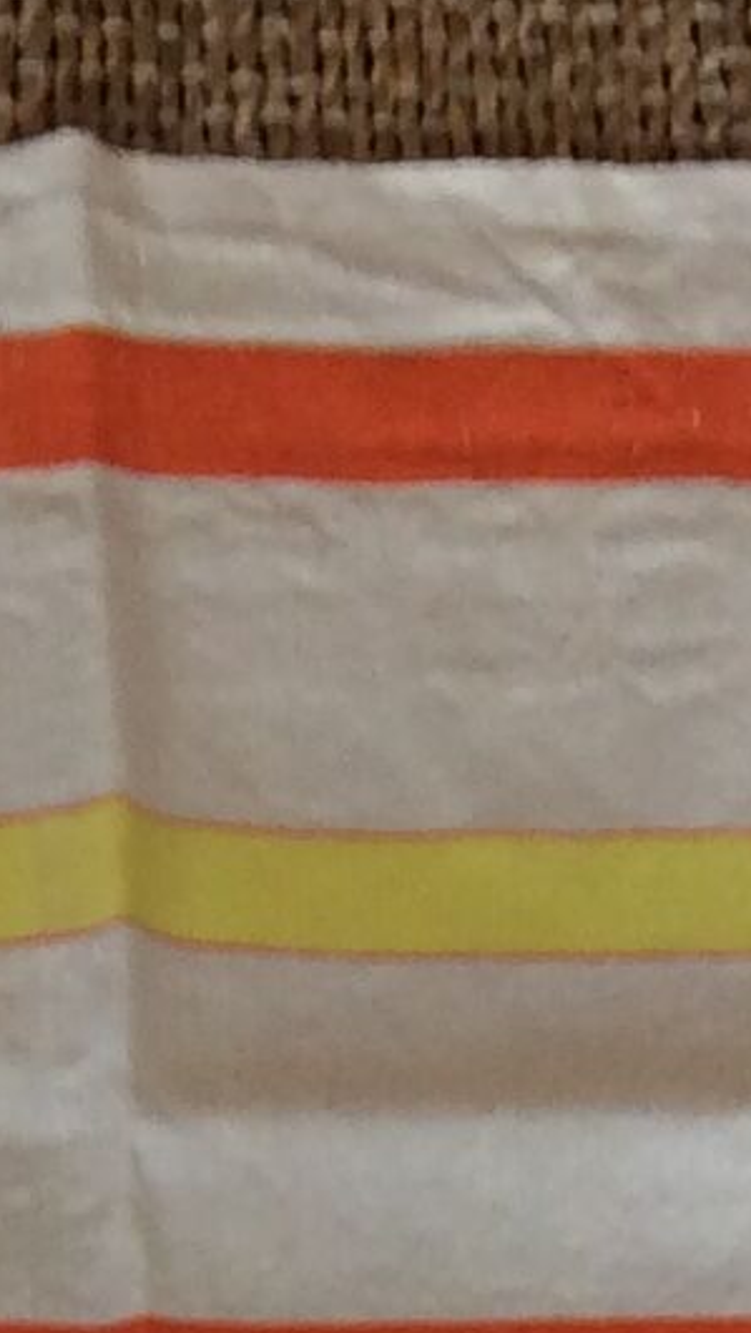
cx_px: 90
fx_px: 6014
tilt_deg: -70.8
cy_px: 2134
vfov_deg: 12.0
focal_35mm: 170
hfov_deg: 7.1
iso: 40
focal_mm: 3.3
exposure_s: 1/25
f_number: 2.4
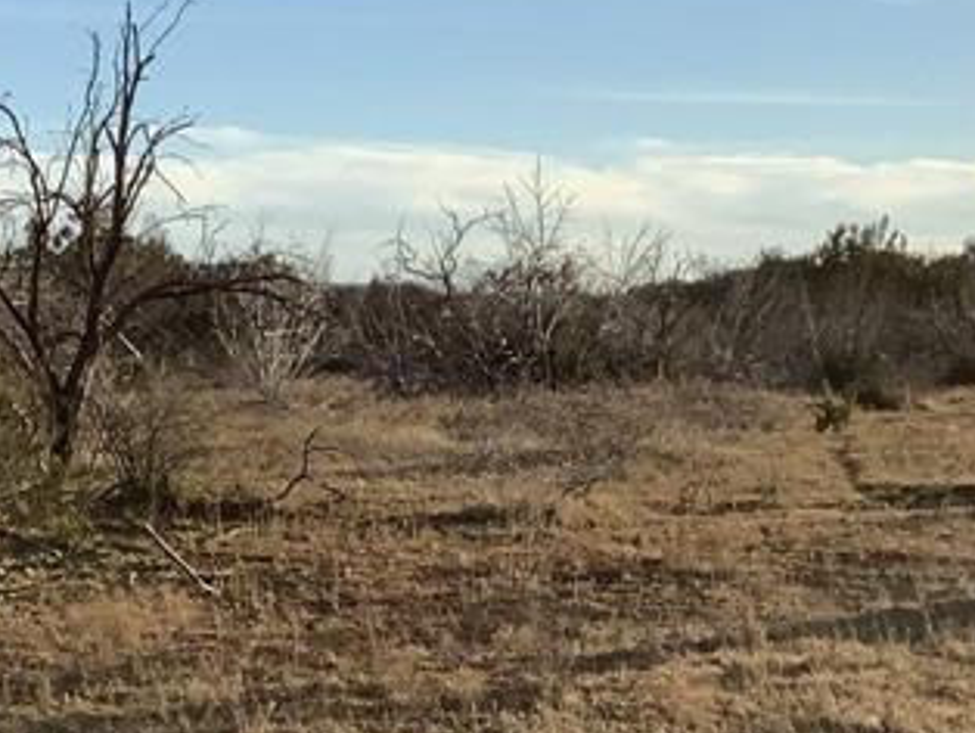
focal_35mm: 101
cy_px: 603
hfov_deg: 19.4
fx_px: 2847
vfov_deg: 14.6
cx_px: 512
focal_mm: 3.3
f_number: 2.4
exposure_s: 1/947
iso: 25
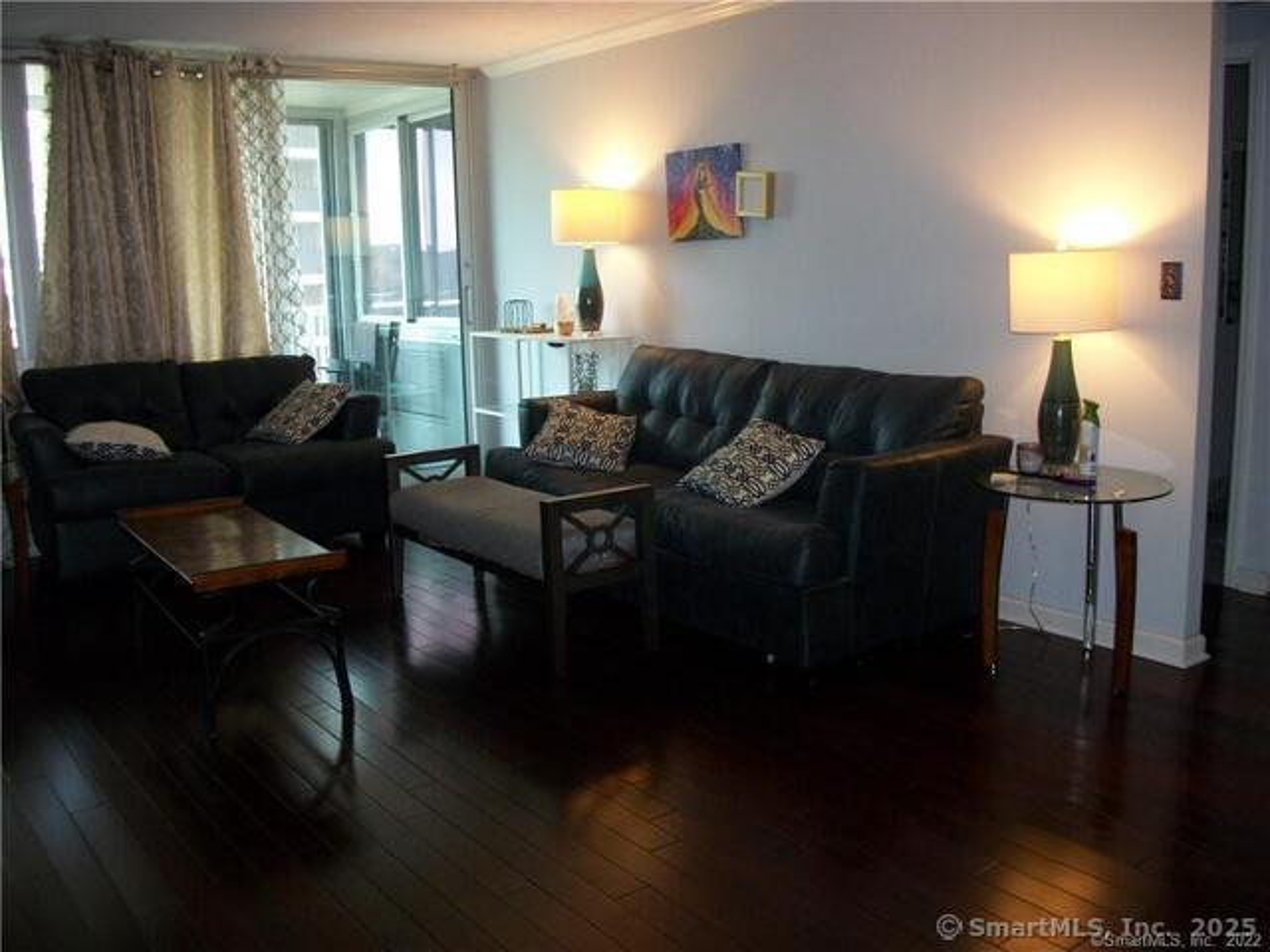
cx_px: 635
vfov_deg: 44.2
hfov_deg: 56.8
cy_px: 476
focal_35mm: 32
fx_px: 1174
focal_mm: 5.7
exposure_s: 1/60
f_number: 2.9
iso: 160
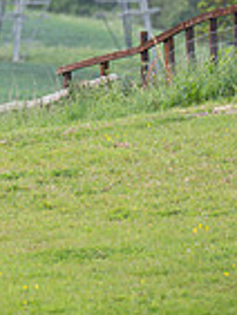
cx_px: -172
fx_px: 10810
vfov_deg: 1.7
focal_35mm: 1186
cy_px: 34
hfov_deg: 1.3
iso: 400
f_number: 4
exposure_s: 1/1600
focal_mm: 200
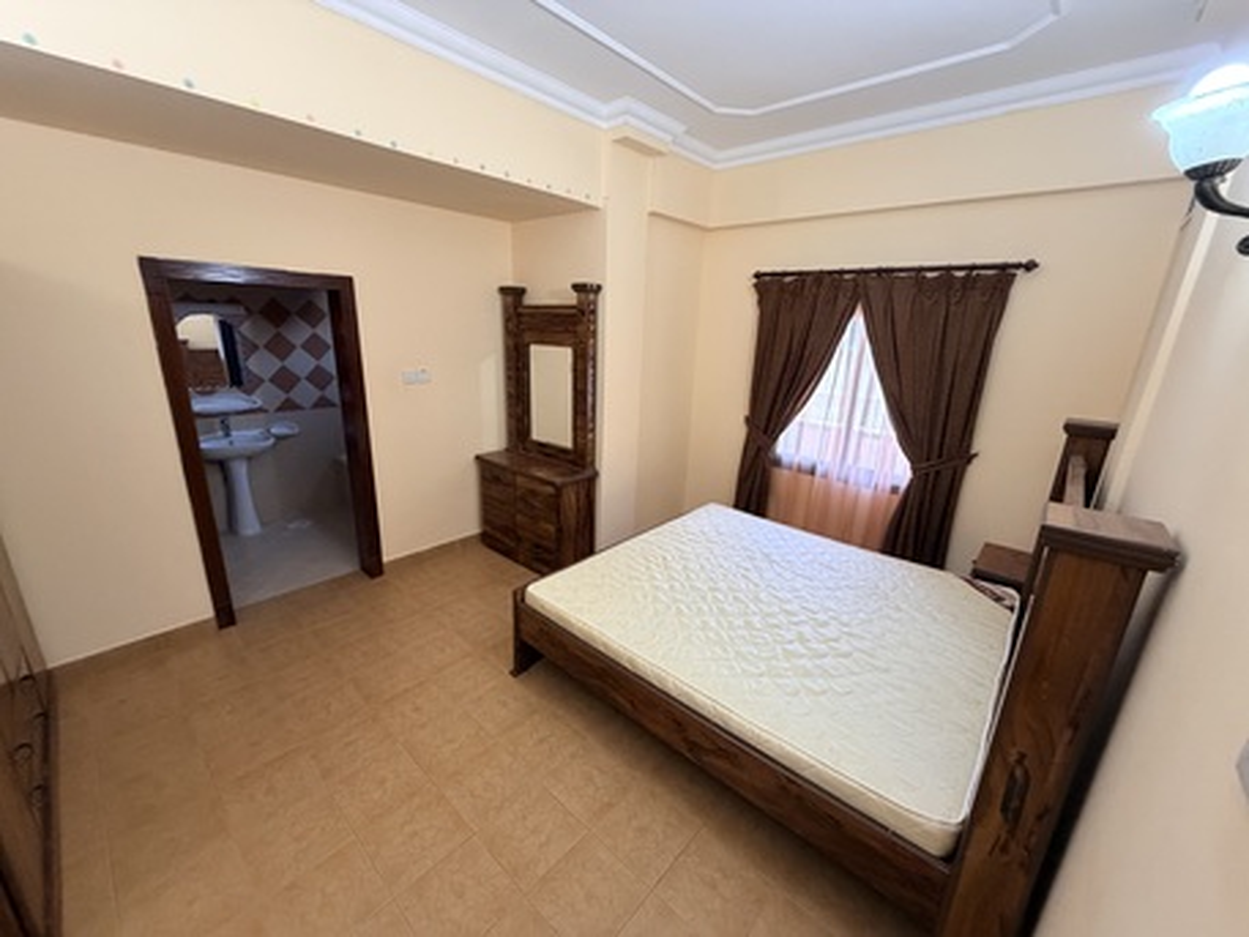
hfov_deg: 102.0
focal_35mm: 14
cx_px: 624
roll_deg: -2.0
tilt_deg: -15.1
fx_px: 505
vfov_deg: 85.7
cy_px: 468
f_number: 2.2
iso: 400
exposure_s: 1/50
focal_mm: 2.22
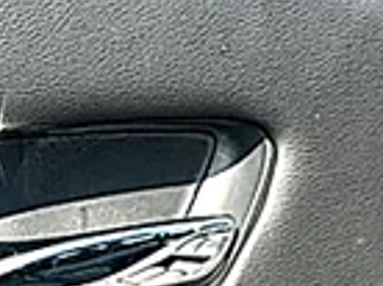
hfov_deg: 8.3
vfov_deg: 6.0
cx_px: 94
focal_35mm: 239
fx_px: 2640
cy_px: 609
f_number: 1.78
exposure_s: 1/584
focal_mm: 6.86
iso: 80
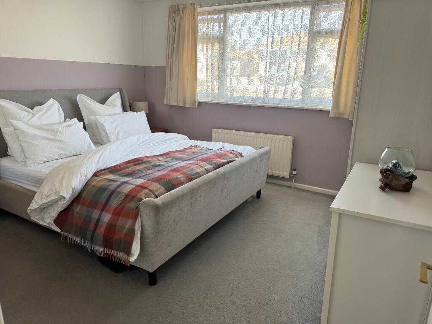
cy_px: 162
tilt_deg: -15.0
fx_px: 300
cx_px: 216
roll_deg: -1.7
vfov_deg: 56.8
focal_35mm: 24
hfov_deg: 71.6
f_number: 1.78
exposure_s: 1/121
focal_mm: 6.76
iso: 125
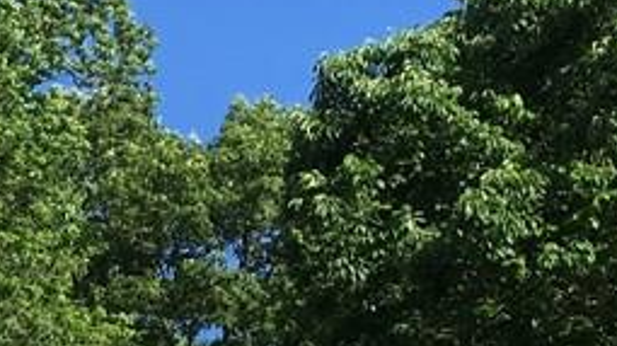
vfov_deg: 8.7
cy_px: 820
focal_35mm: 127
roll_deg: +1.9
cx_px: -278
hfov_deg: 15.7
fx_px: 2076
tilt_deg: +6.7
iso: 25
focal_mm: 4.15
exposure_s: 1/1282
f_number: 2.2
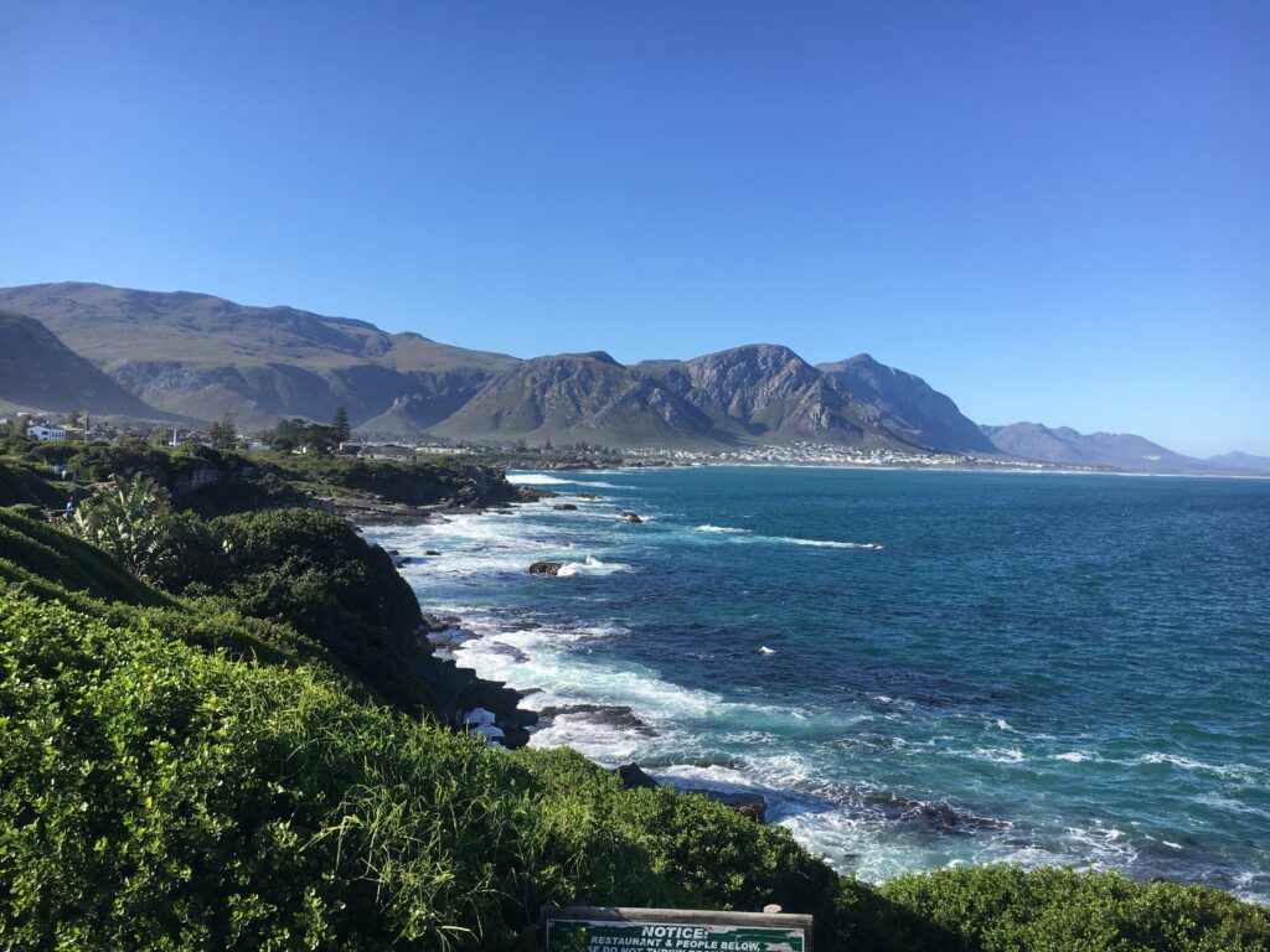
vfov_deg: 48.2
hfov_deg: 61.7
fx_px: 1064
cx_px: 635
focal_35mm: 29
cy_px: 476
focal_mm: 4.15
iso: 25
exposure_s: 1/1054
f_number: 2.2
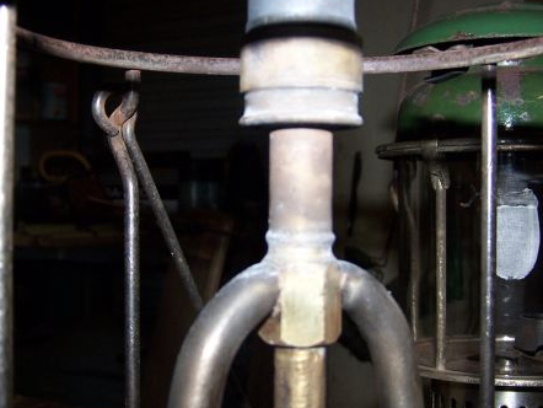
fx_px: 863
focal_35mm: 55
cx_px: 269
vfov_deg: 26.6
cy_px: 199
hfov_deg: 34.9
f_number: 2.8
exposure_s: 1/60
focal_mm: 6.3
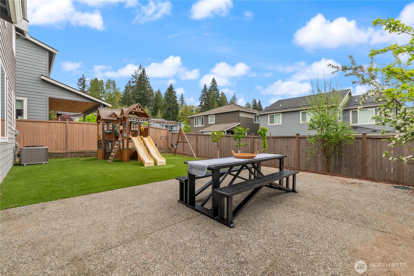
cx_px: 207
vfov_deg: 77.3
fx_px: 172
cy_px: 138
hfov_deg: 100.4
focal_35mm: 15
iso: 100
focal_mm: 10
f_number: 9
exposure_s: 1/8
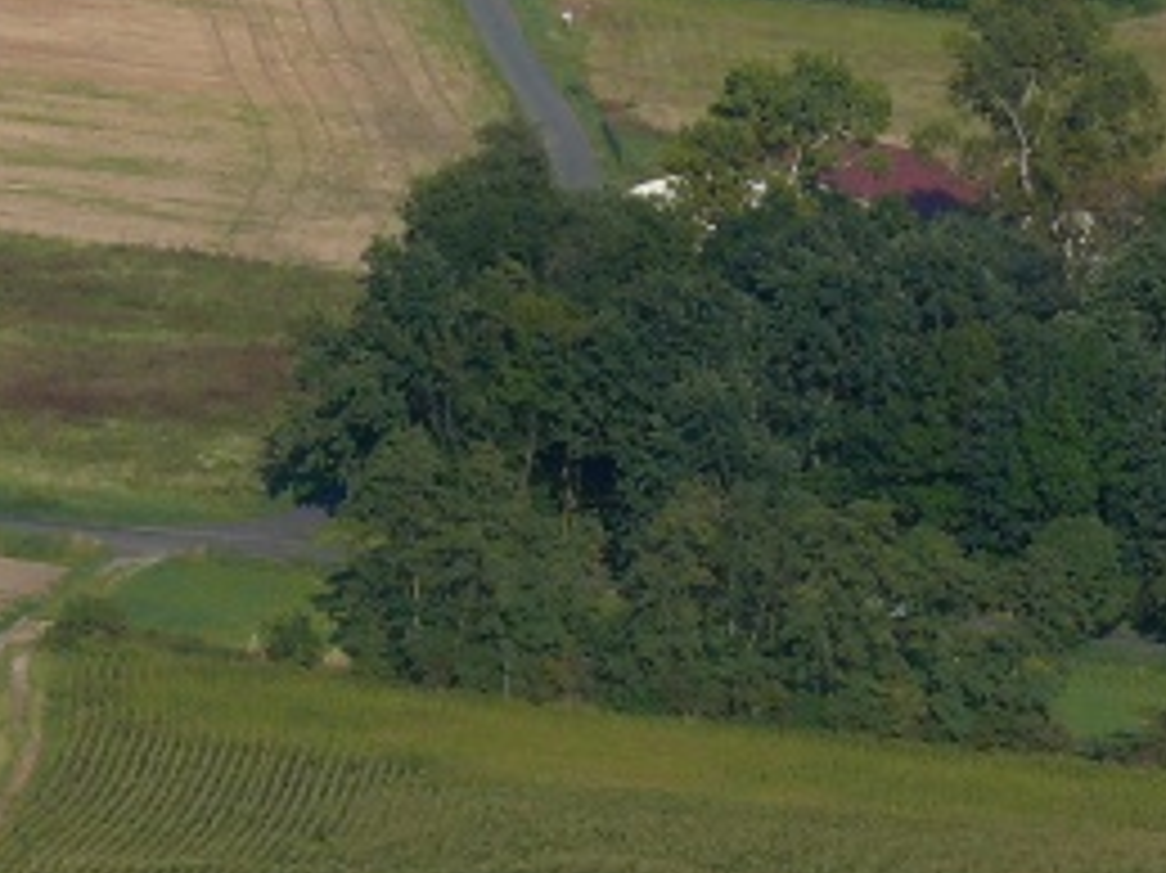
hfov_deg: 4.9
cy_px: -369
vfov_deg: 3.7
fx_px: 13636
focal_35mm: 405
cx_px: 491
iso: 100
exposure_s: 1/500
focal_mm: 27.7
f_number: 5.6
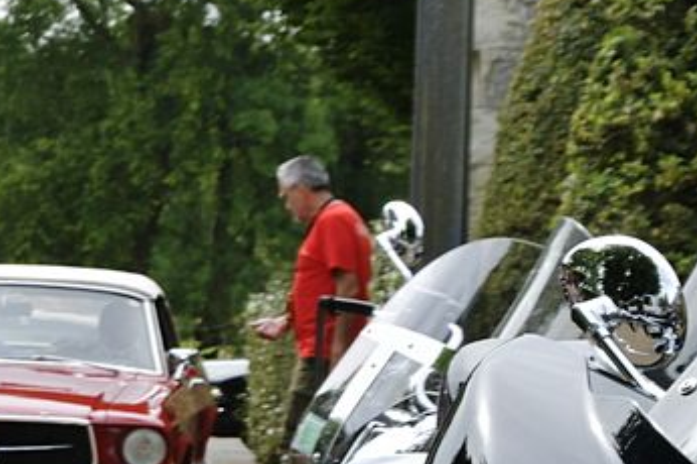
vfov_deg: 5.5
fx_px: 4836
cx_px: -492
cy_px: 357
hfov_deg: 8.0
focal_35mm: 250
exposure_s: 1/160
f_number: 9
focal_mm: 48
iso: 125
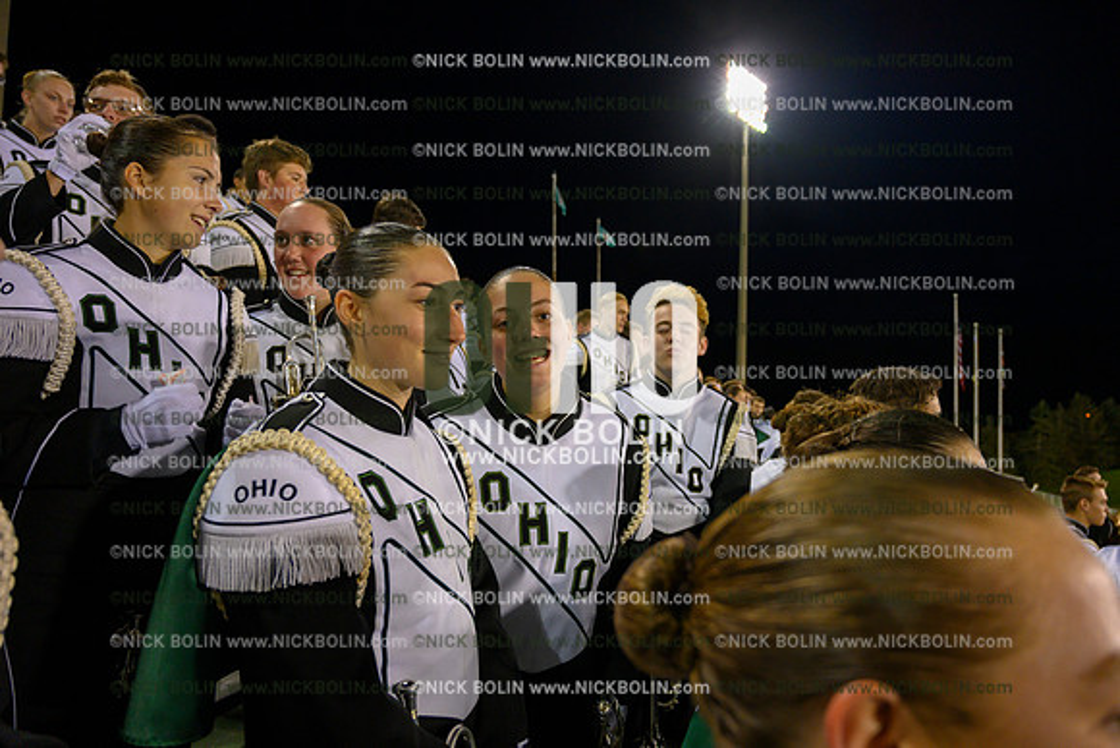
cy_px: 374
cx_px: 560
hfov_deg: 73.7
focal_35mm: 24
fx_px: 747
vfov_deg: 53.2
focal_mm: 24
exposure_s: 1/250
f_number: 4
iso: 2000
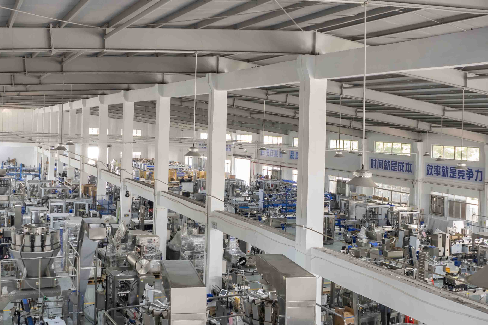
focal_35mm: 37
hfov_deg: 51.7
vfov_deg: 34.7
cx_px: 281
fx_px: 501
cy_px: 263
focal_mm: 8.38
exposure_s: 1/15
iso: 100
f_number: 2.8
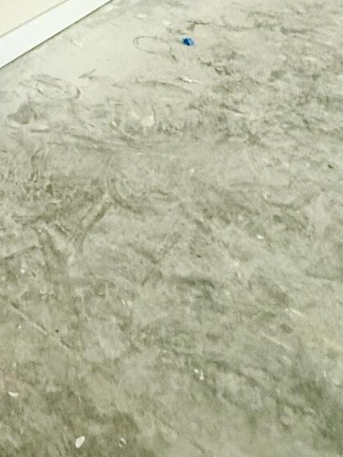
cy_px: -172
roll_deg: -0.2
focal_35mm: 49
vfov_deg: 29.3
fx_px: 647
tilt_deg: -5.9
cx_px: -136
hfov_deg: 24.7
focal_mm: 2.22
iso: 320
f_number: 2.2
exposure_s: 1/76
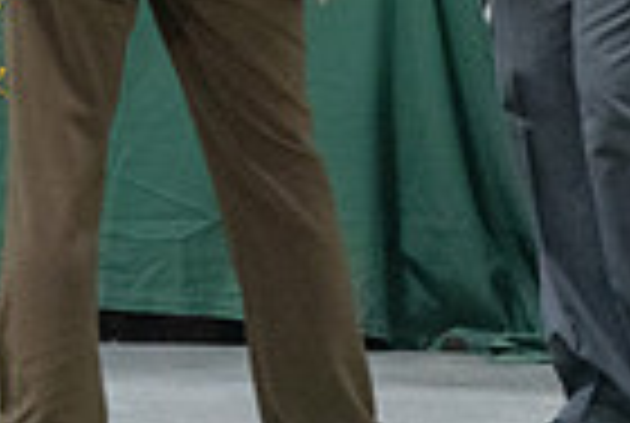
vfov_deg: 2.4
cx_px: -216
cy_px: -106
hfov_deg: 3.5
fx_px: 10294
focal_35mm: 587
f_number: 2.8
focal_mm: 142
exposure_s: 1/320
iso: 6400
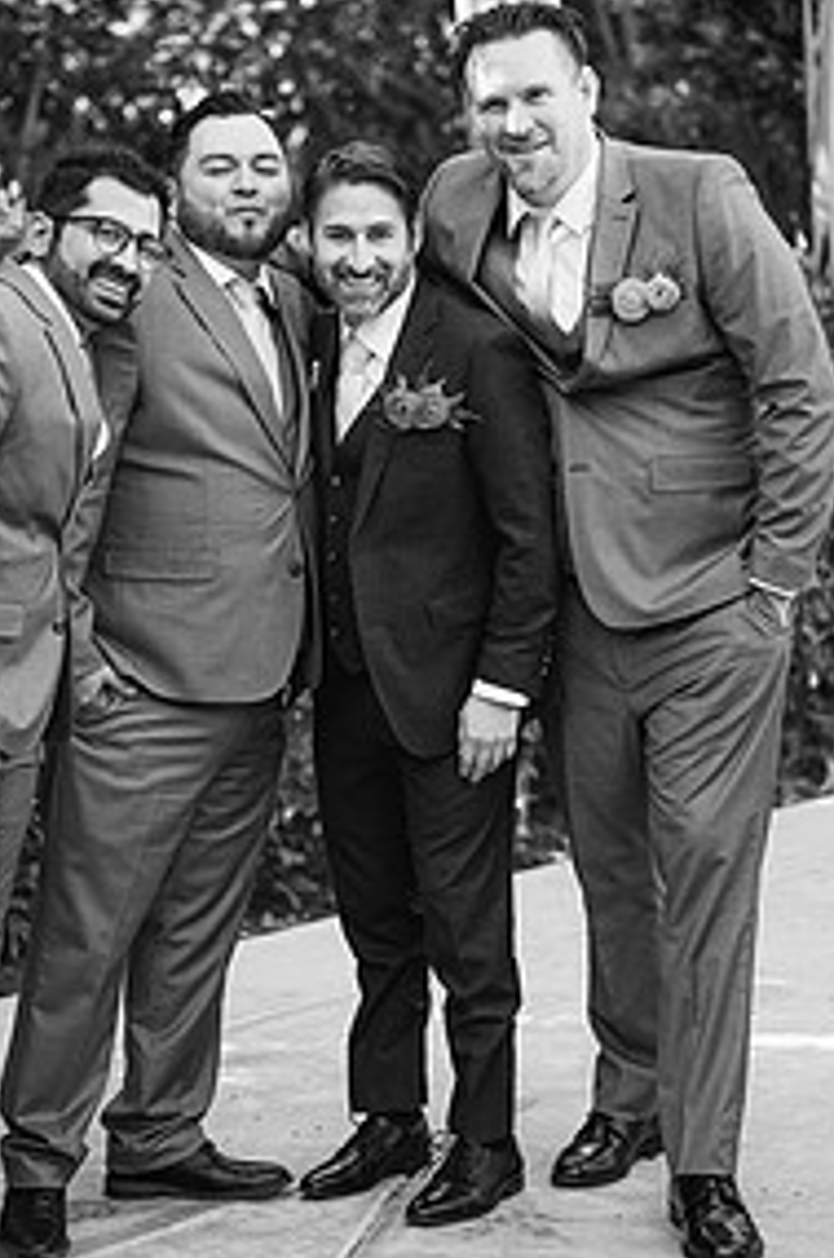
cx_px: 316
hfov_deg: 17.2
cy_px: 574
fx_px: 2755
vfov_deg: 25.7
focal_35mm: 79
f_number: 2
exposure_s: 1/125
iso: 100
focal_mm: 50
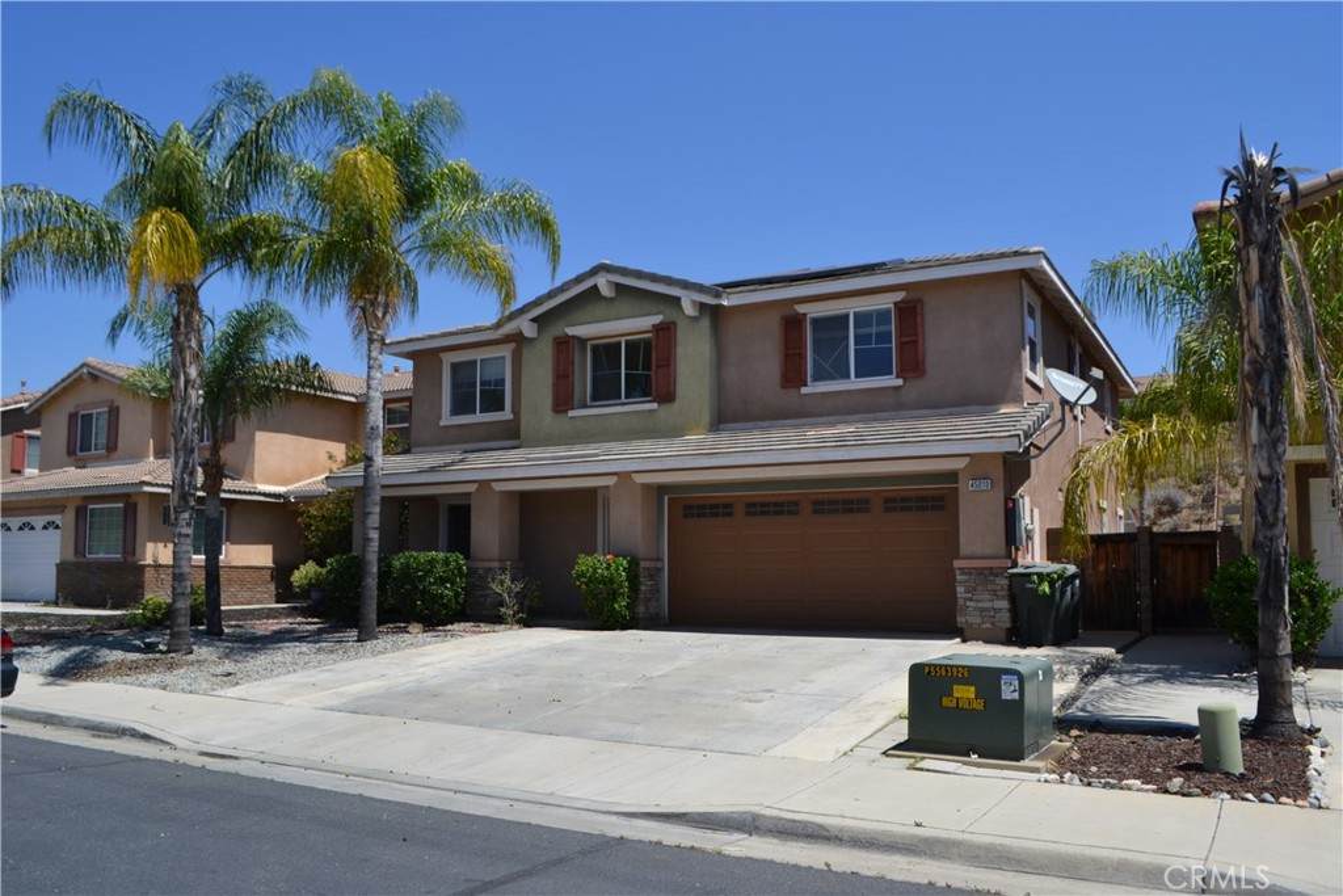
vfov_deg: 47.9
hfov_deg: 67.4
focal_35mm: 27
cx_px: 672
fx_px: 1007
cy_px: 448
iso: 100
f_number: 8
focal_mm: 18
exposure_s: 1/250
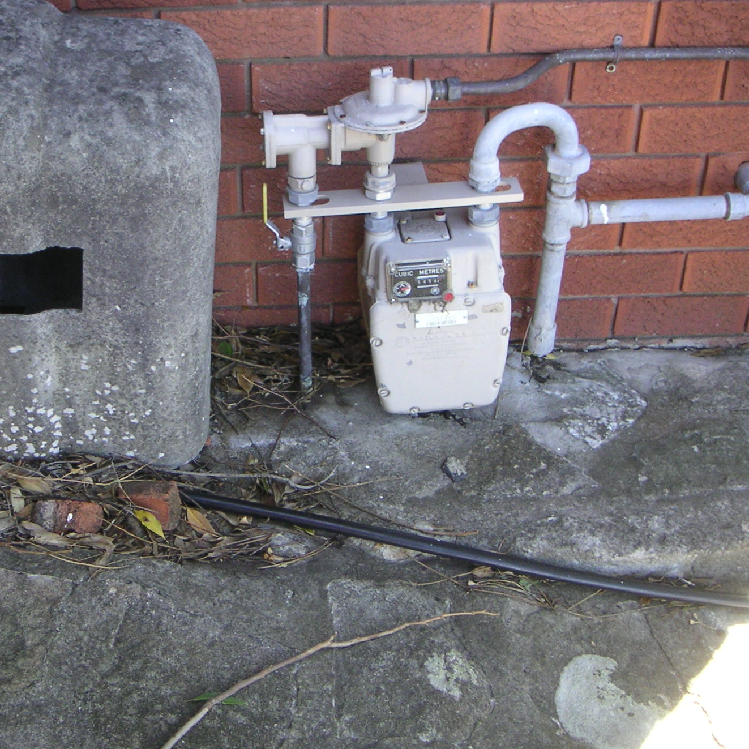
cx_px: 228
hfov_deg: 32.4
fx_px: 1273
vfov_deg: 32.8
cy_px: 345
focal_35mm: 52
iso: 80
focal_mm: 6
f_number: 2.8
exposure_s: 1/45
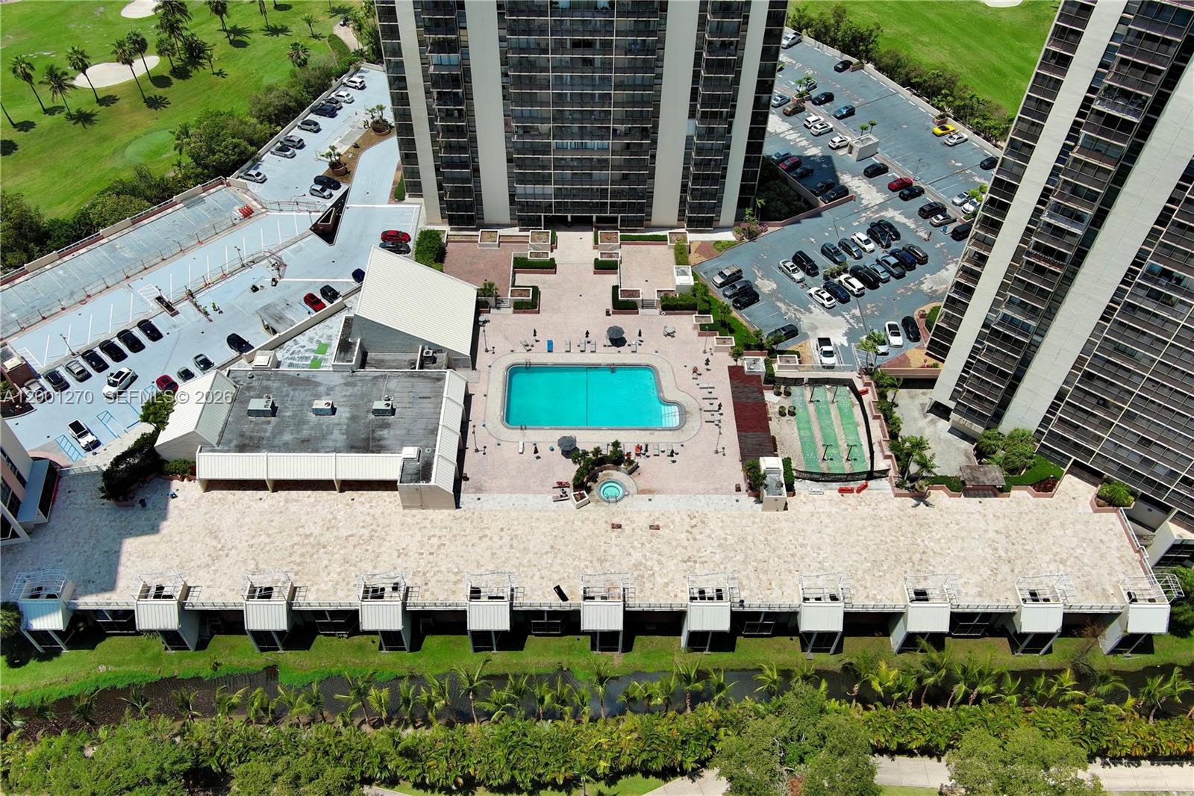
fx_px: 962
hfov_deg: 63.7
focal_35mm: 29
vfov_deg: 44.9
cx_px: 597
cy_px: 398
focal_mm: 10.57
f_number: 2.8
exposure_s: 1/2755
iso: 100
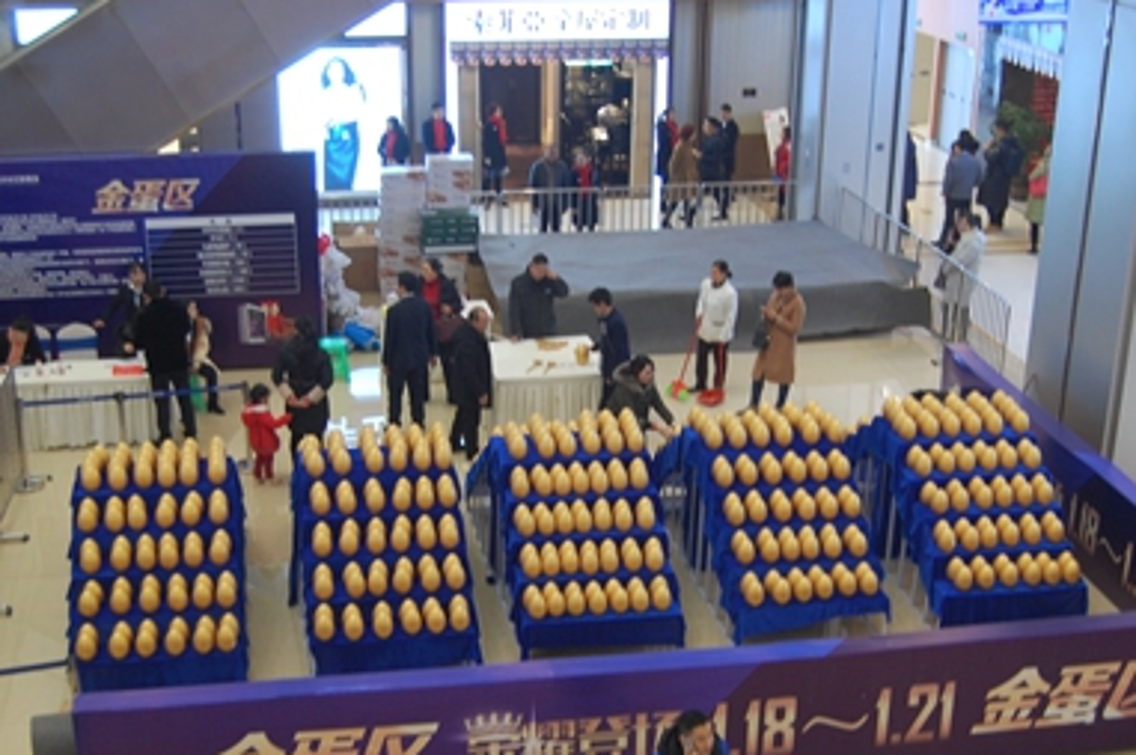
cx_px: 541
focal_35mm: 51
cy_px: 461
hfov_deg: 38.9
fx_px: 1608
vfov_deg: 26.4
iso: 560
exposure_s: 1/30
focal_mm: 26
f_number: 4
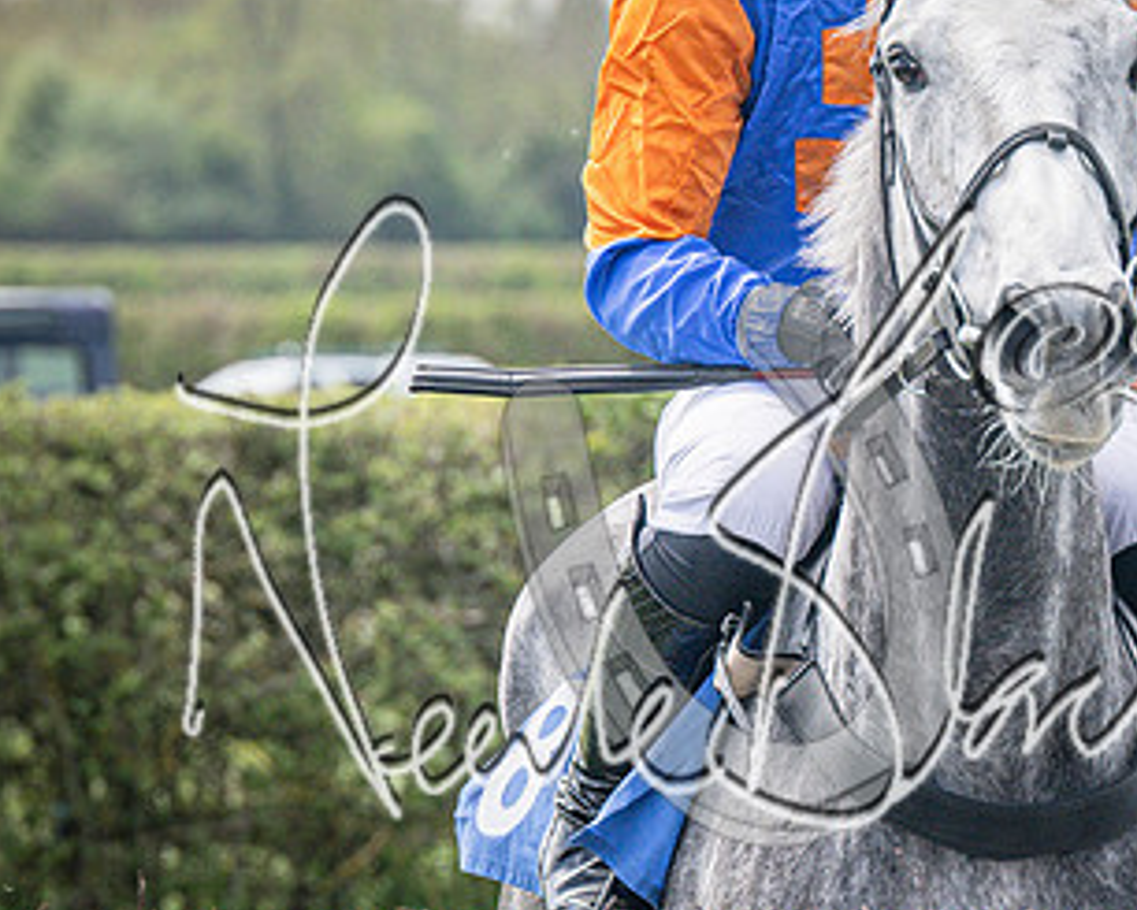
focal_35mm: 463
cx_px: 960
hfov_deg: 4.2
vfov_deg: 3.3
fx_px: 15585
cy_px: 137
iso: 200
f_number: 5
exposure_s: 1/2000
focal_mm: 135
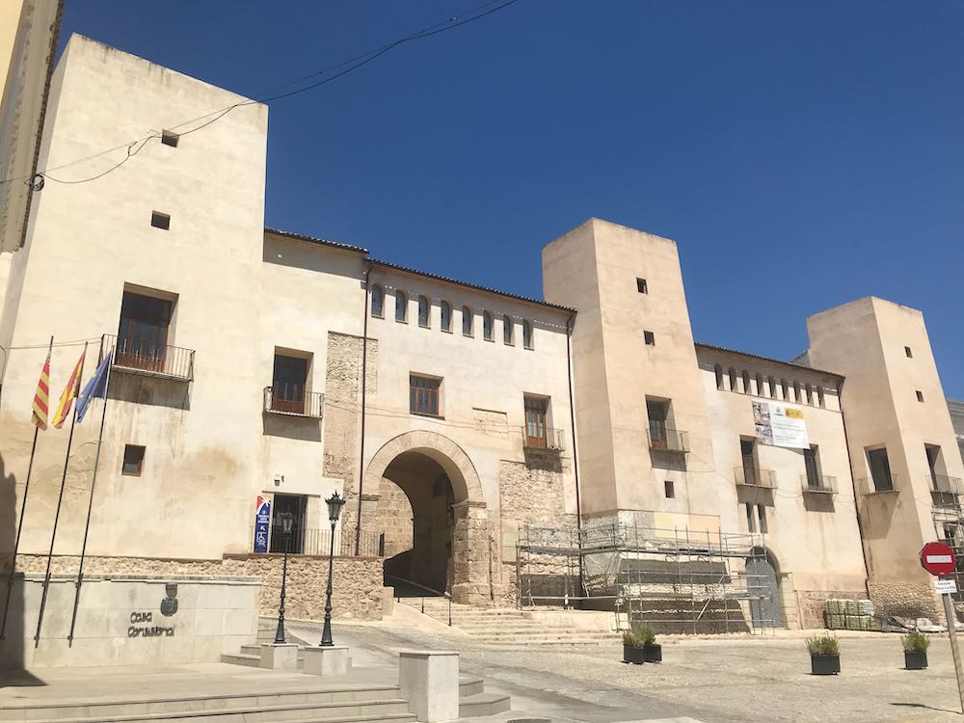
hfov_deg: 63.4
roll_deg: +0.6
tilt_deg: +17.2
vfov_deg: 49.7
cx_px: 482
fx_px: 780
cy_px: 362
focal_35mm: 28
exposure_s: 1/5319
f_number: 1.8
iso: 25
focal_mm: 3.99
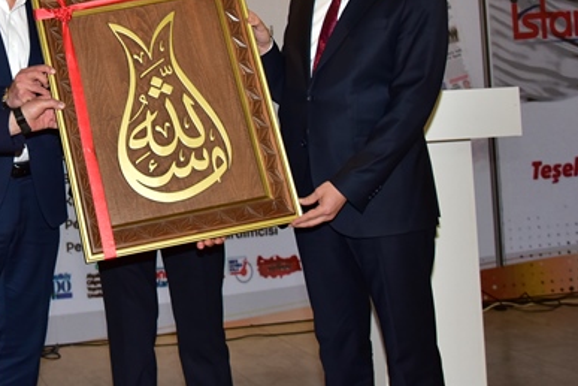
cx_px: 39
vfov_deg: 21.6
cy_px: 70
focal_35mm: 62
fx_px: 995
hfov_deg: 30.7
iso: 640
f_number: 4.5
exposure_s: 1/125
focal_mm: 30
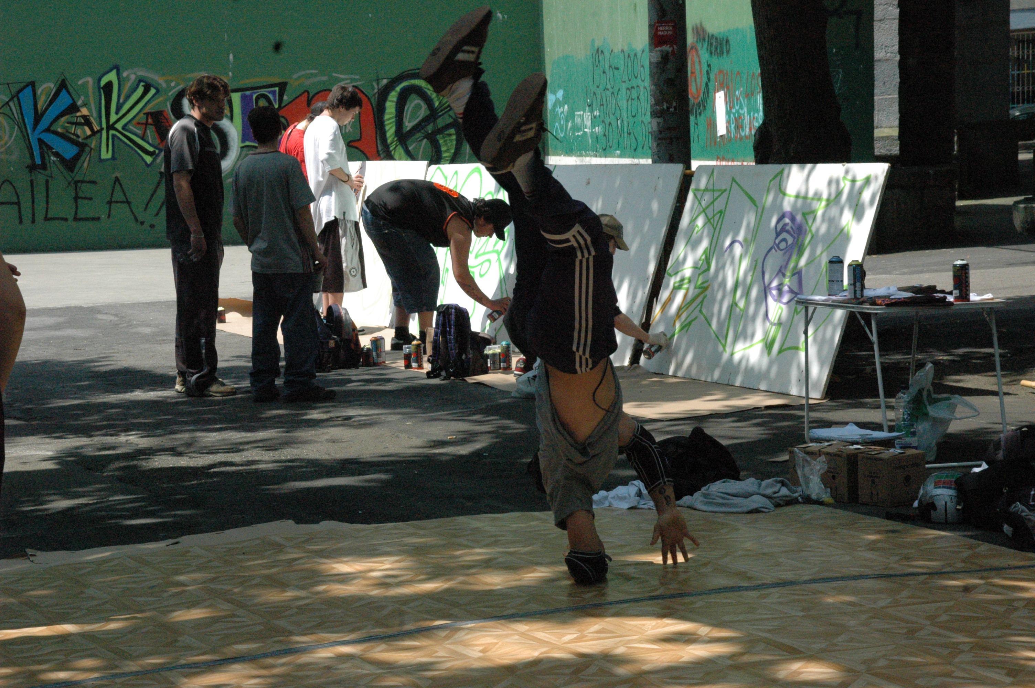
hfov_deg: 22.6
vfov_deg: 15.2
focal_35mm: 90
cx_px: 518
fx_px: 2585
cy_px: 344
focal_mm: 60
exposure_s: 1/800
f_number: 14
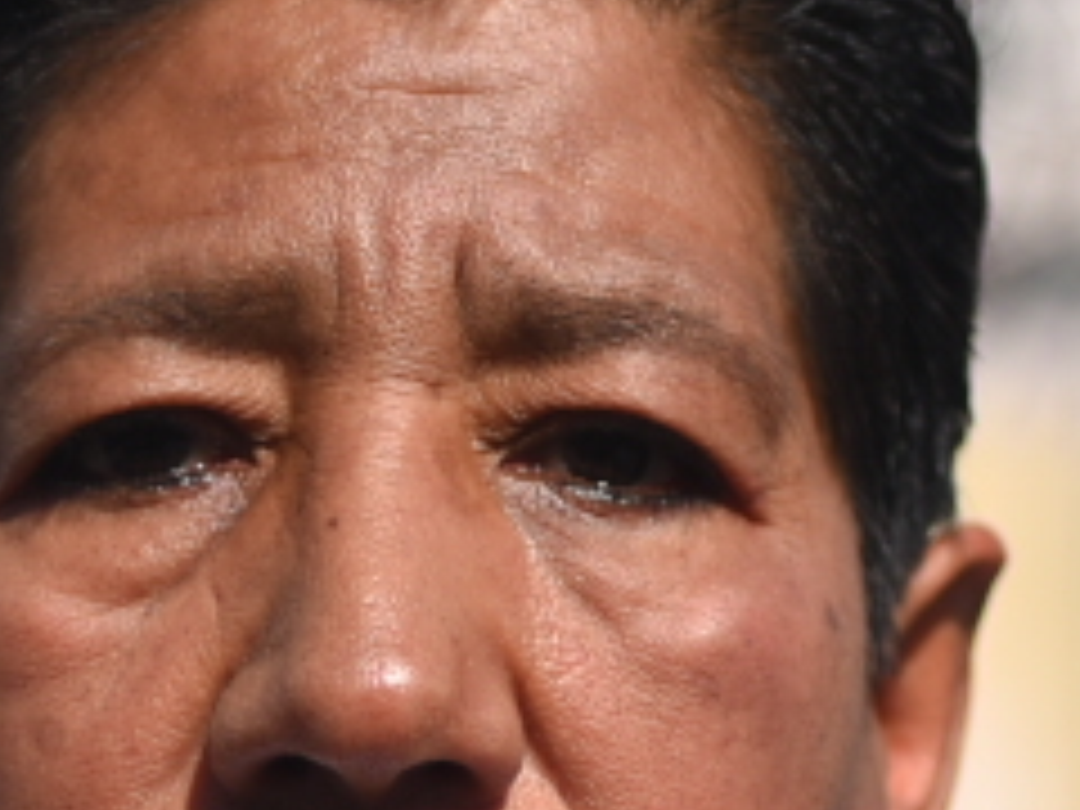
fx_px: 7082
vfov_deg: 6.4
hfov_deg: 8.7
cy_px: 1580
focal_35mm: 227
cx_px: 171
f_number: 1.8
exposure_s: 1/4000
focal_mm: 35
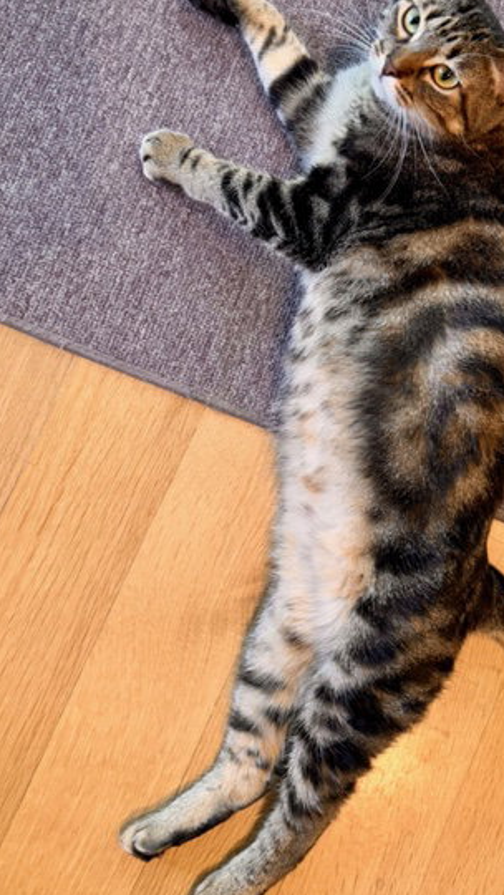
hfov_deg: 36.8
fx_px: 736
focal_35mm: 31
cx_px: 388
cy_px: 424
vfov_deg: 62.6
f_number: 1.78
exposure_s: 1/60
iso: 400
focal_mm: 6.76
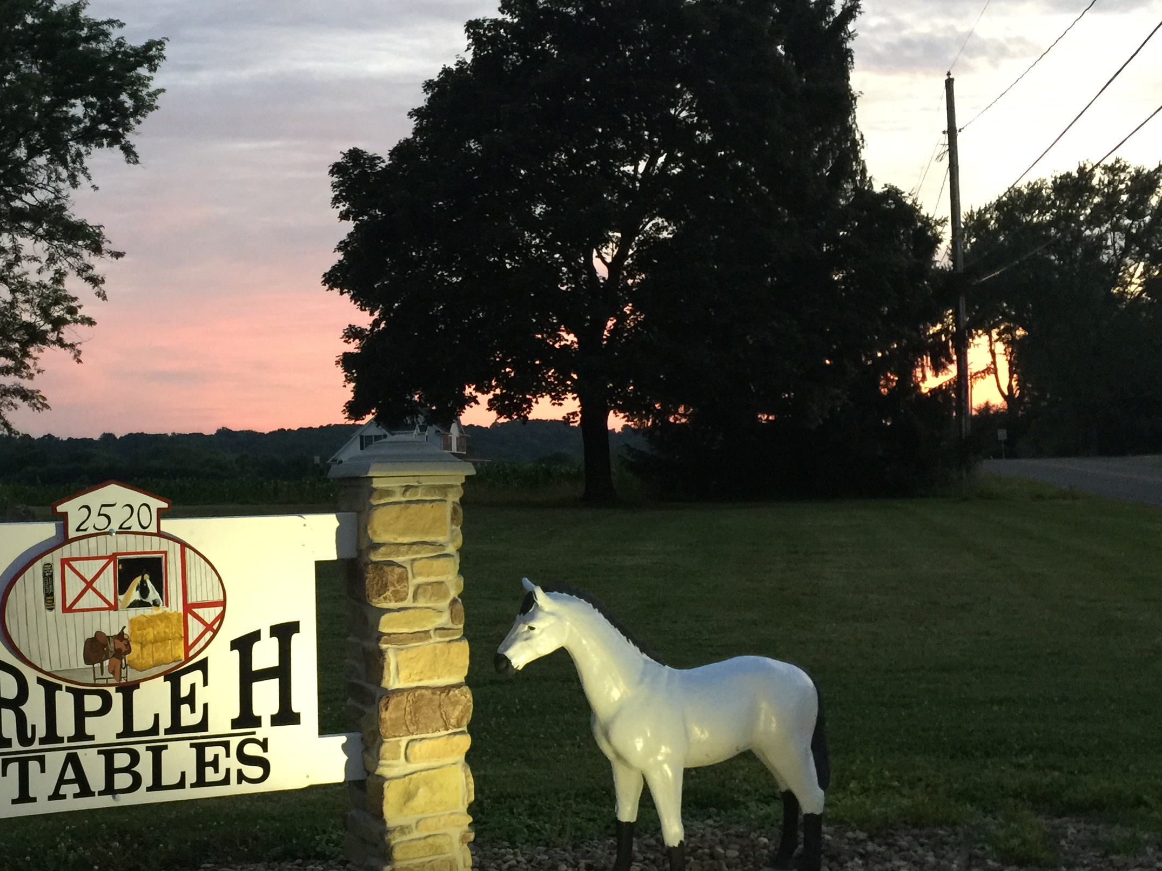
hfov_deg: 41.8
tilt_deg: +1.4
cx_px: 306
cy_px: 505
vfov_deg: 32.8
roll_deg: +0.6
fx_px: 1477
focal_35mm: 44
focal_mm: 4.15
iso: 100
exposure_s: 1/15
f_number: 2.2
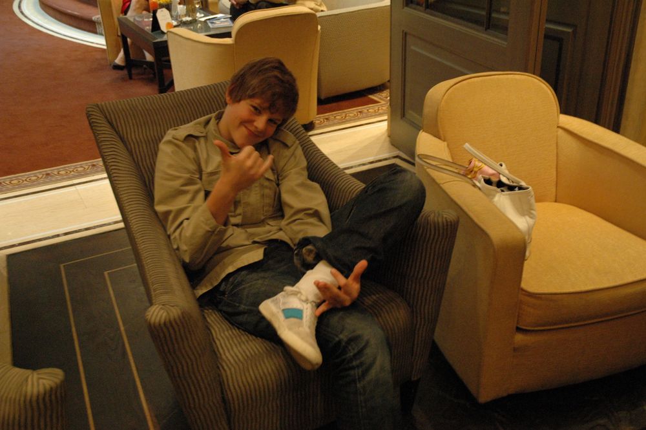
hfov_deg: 48.0
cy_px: 215
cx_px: 323
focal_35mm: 40
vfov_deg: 33.0
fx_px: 726
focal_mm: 27
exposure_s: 1/20
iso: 1600
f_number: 3.8
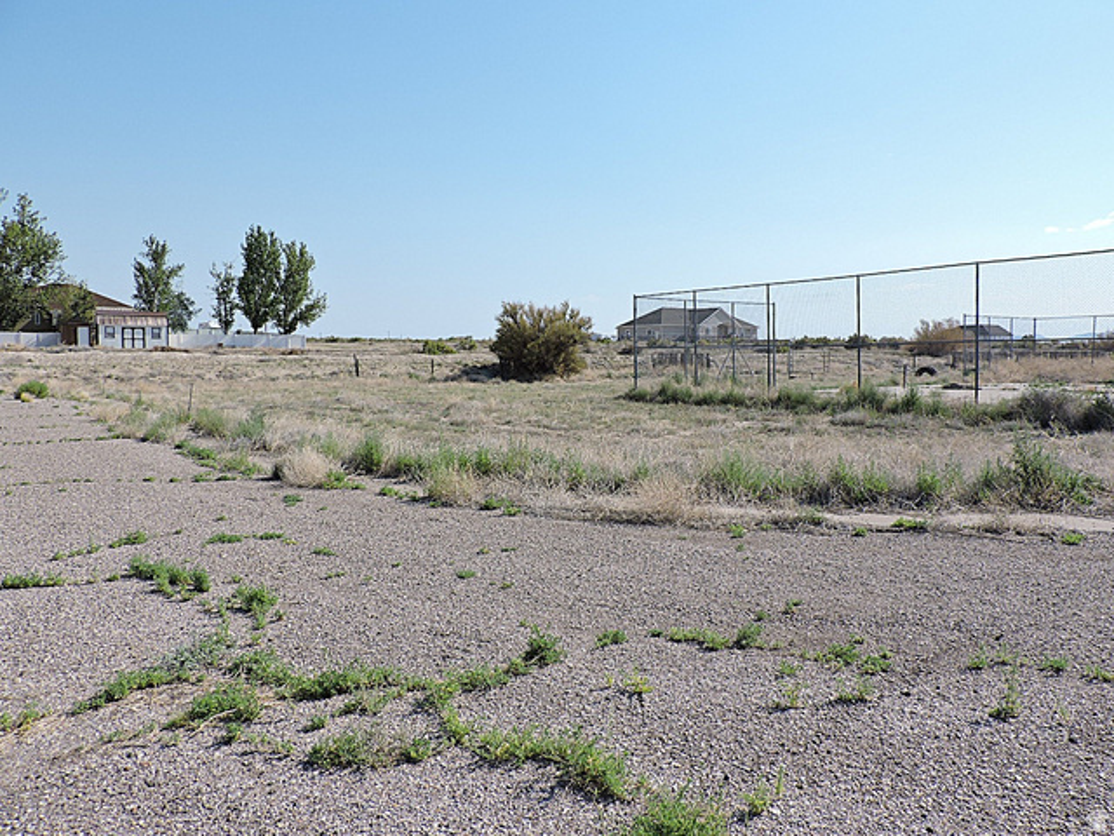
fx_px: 772
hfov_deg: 71.6
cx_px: 557
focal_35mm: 24
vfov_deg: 56.8
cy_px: 418
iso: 100
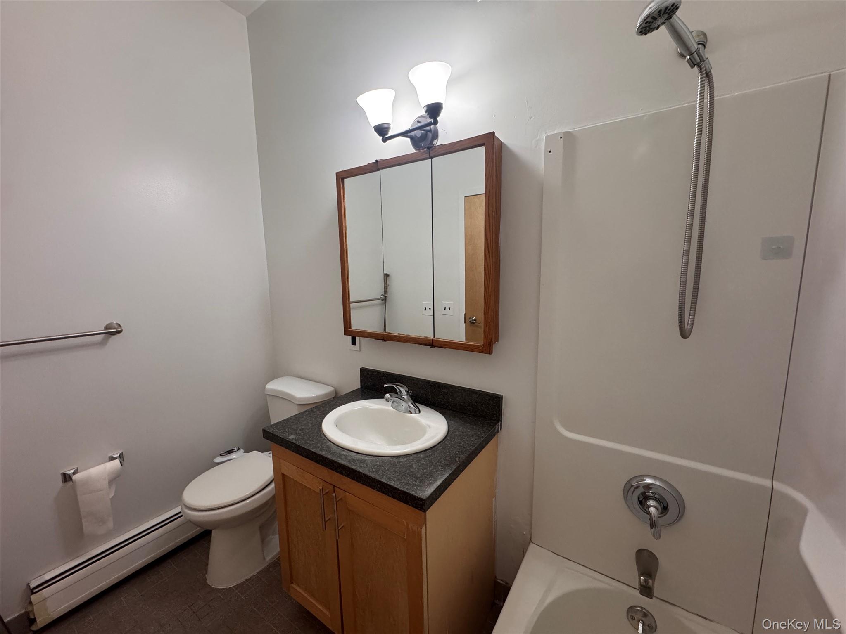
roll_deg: +0.0
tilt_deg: -8.7
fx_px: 342
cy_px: 317
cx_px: 423
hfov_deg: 102.1
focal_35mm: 14
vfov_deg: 85.7
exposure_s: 1/60
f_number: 2.2
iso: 320
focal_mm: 2.22
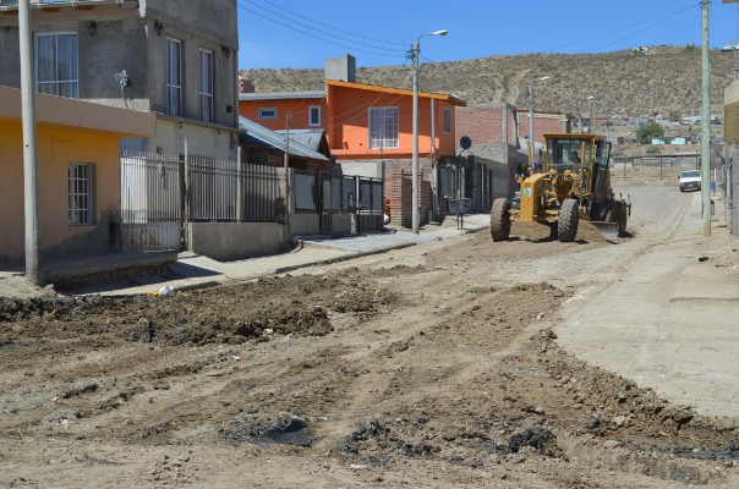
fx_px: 1229
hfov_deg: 33.5
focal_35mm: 60
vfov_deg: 22.5
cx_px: 370
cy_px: 244
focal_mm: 40
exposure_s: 1/250
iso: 100
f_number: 8
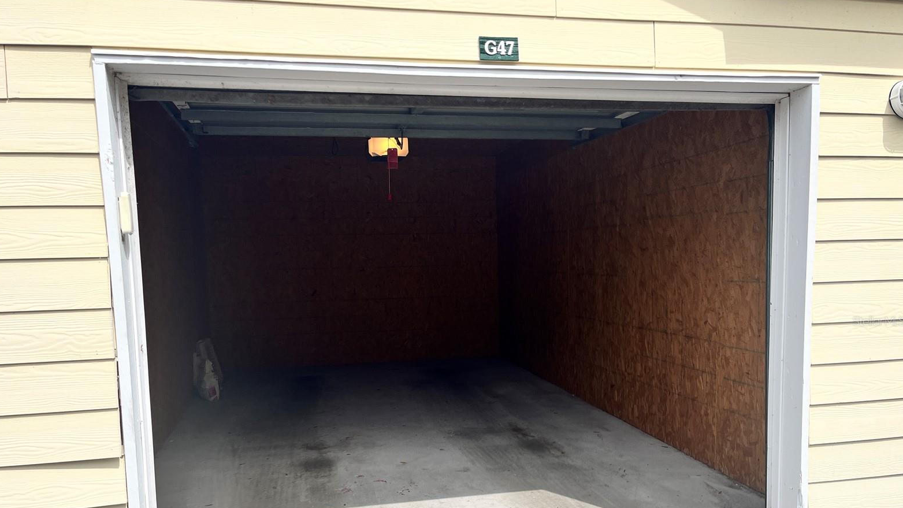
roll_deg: +0.9
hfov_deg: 66.1
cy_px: 321
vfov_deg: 39.9
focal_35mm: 29
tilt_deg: -4.7
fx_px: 694
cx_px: 445
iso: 50
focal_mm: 5.1
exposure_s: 1/2410
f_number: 1.6
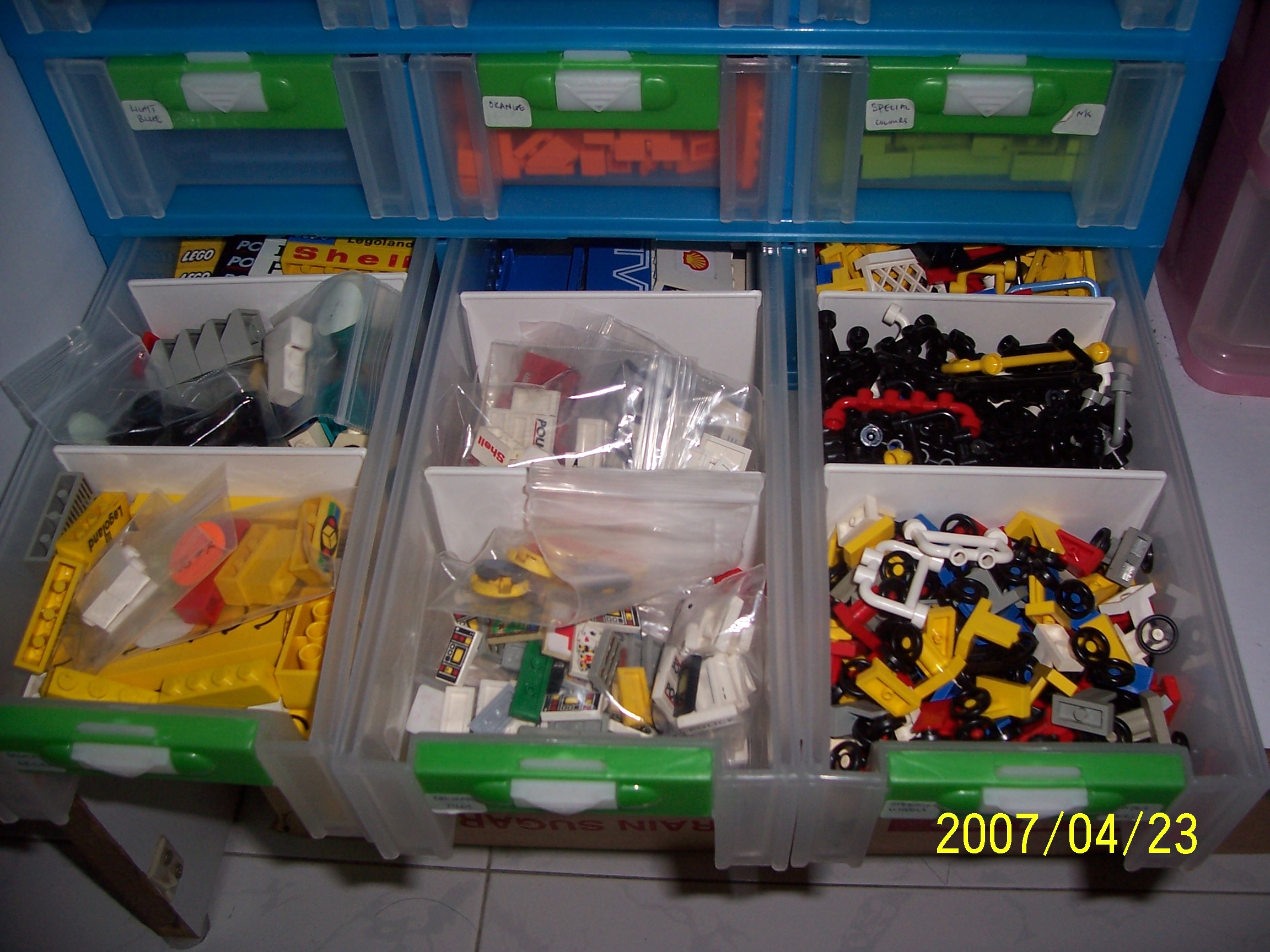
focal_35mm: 34
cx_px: 635
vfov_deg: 41.8
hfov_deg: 54.0
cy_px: 476
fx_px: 1247
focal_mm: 5.6
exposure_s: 1/60
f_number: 2.7
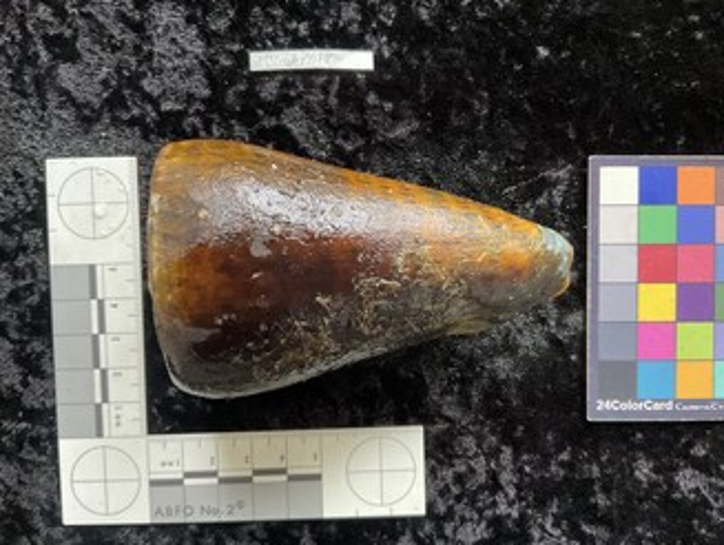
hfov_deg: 58.3
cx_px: 383
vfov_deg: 45.5
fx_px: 649
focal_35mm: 31
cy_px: 282
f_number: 1.8
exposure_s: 1/40
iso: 320
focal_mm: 3
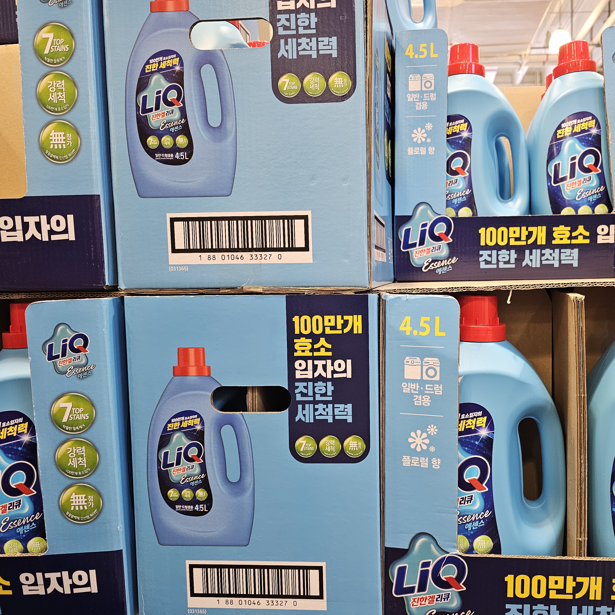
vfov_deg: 57.3
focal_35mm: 28
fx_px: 563
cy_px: 316
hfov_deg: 56.3
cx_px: 399
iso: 500
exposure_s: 1/120
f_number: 1.7
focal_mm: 6.3
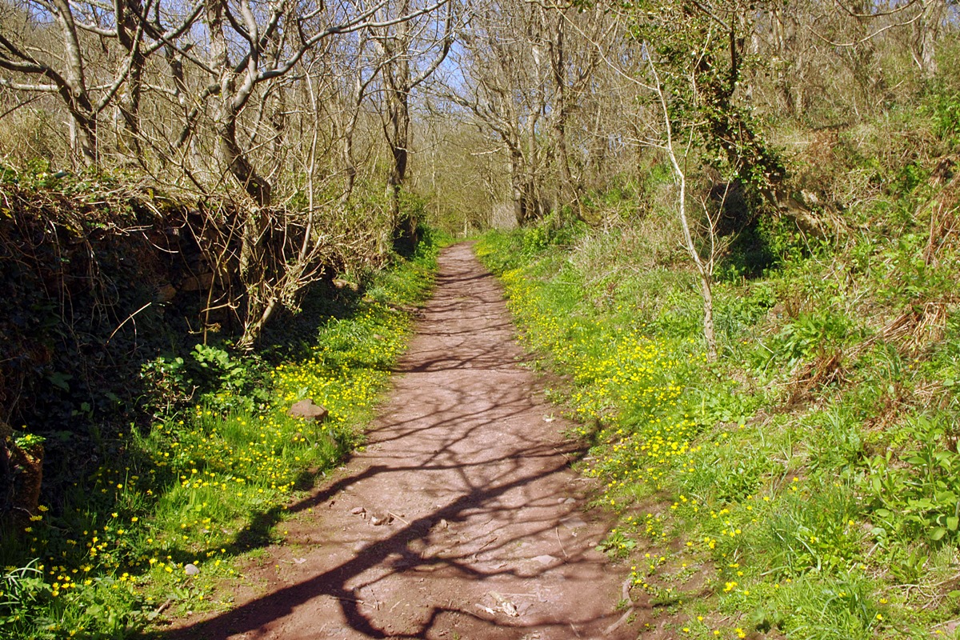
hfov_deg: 60.3
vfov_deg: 42.3
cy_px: 320
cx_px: 480
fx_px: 827
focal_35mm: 31
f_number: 22
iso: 400
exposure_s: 1/50
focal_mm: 21.25
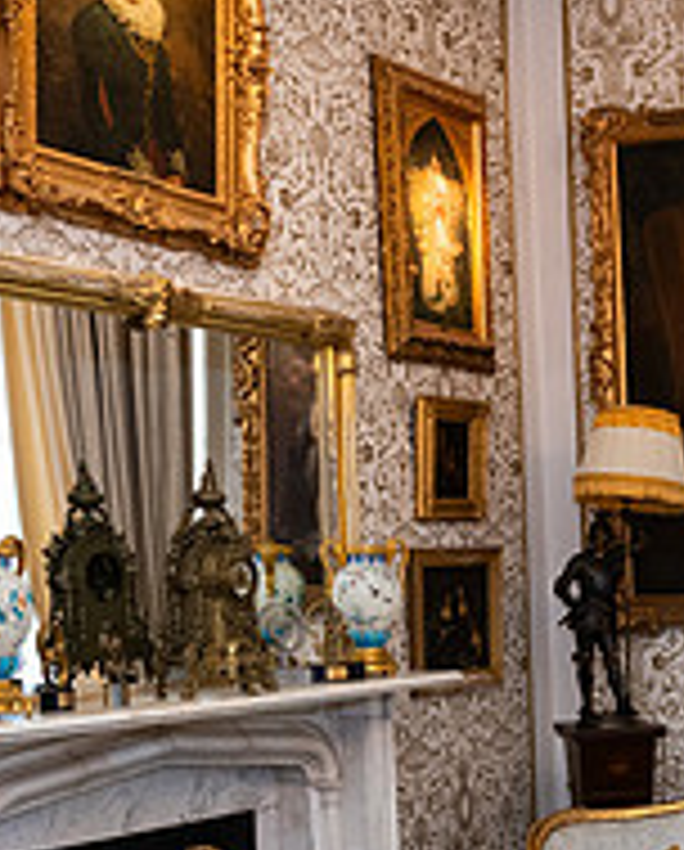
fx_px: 1740
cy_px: 758
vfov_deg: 26.6
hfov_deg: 19.5
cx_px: 1012
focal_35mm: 69
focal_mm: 24
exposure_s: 1/160
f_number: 3.5
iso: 800
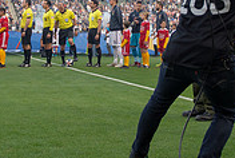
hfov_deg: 25.6
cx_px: 108
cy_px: 9
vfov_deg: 17.0
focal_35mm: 79
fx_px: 517
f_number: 2.8
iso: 400
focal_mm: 24
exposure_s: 1/1000
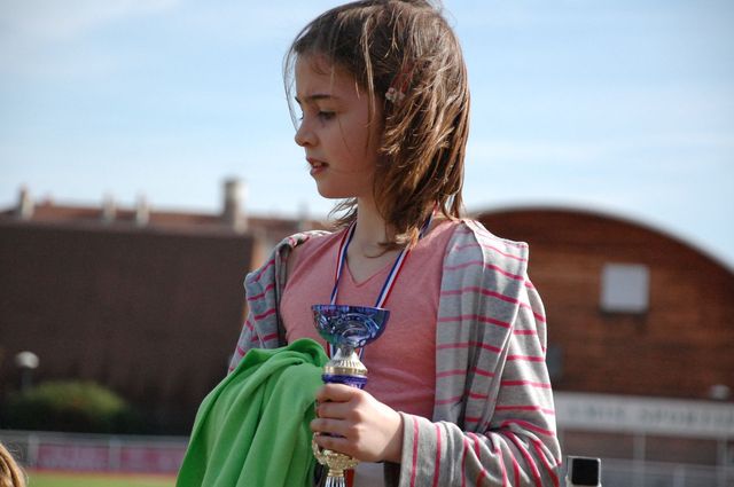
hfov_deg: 14.4
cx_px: 367
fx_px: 2902
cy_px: 244
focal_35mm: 142
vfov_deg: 9.6
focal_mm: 95
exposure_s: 1/4000
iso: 1600
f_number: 5.6
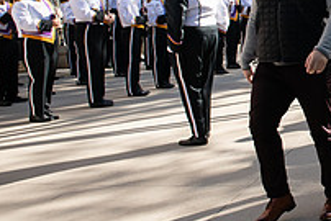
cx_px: 406
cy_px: 30
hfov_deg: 25.9
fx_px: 635
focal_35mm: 69
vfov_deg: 19.5
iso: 400
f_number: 7.1
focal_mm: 24
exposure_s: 1/640
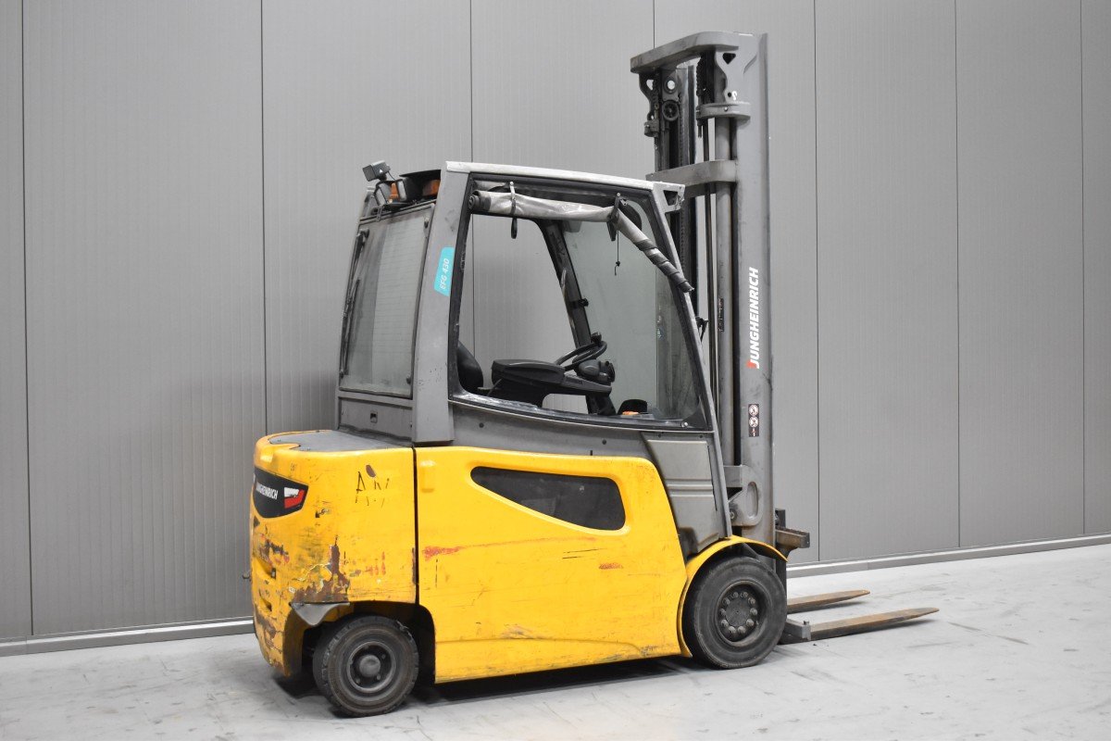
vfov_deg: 31.9
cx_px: 556
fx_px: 1296
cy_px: 370
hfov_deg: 46.4
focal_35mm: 42
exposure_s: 1/40
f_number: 4.5
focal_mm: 28
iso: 1600
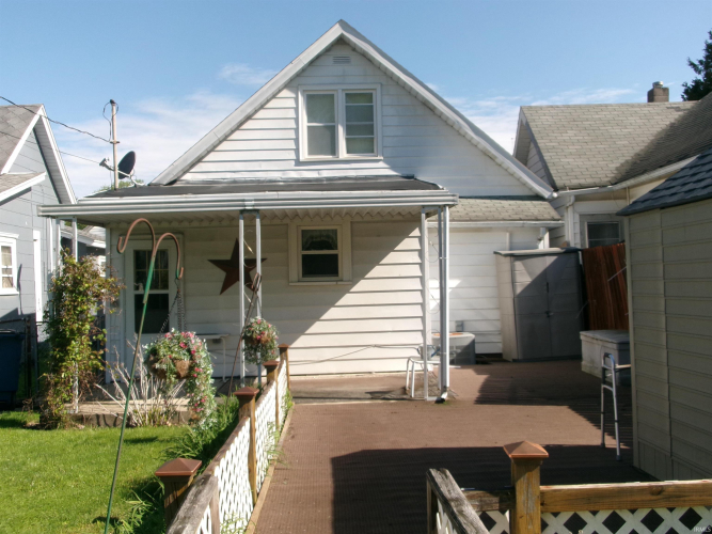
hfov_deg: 51.4
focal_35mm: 36
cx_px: 356
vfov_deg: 39.6
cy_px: 267
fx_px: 740
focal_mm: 6.4
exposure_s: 1/100
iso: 100
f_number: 11.8
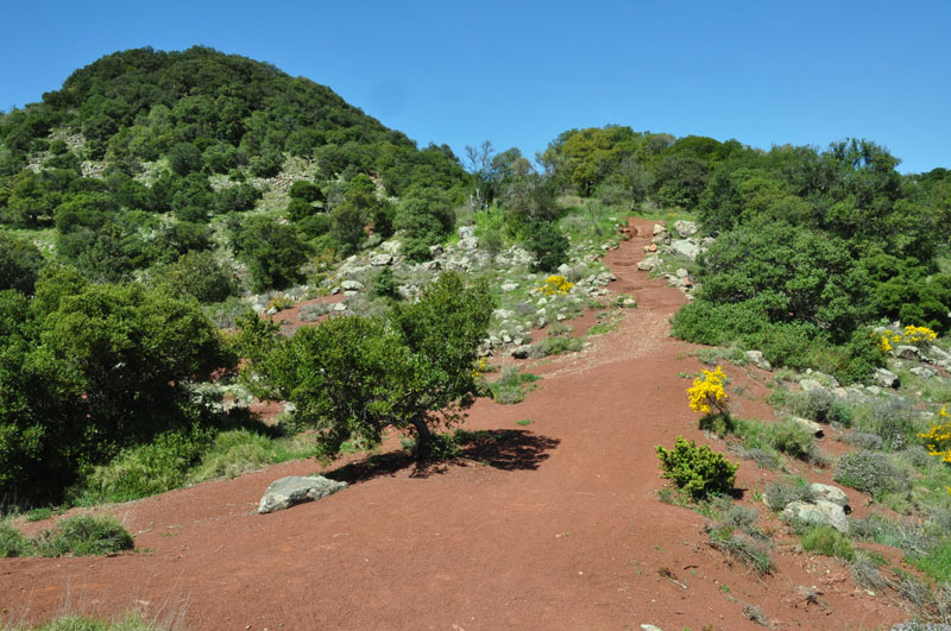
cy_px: 316
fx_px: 871
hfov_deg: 57.3
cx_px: 476
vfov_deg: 39.9
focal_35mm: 33
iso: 400
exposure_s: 1/200
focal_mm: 22
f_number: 14
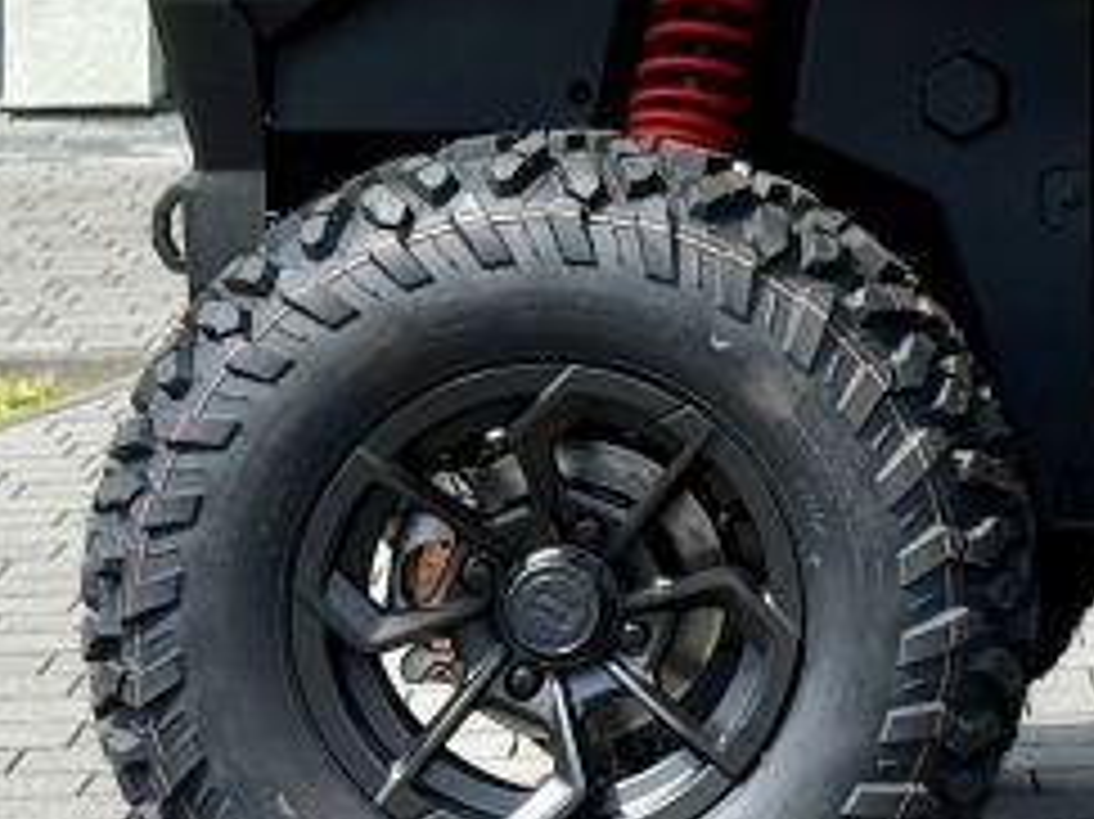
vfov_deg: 9.3
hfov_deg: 11.9
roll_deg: -0.3
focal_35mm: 158
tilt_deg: -3.5
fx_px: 4991
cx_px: 1688
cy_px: -27
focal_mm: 6.76
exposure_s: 1/2667
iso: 64
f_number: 1.78
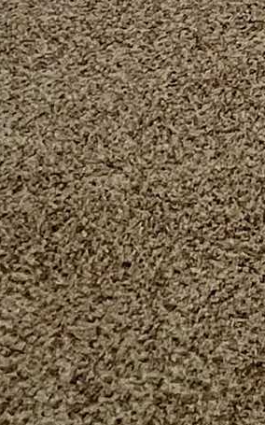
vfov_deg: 15.6
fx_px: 1076
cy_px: -510
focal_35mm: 93
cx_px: 623
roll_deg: +0.2
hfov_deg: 11.7
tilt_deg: -11.3
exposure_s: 1/120
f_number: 1.8
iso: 64
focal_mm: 1.57
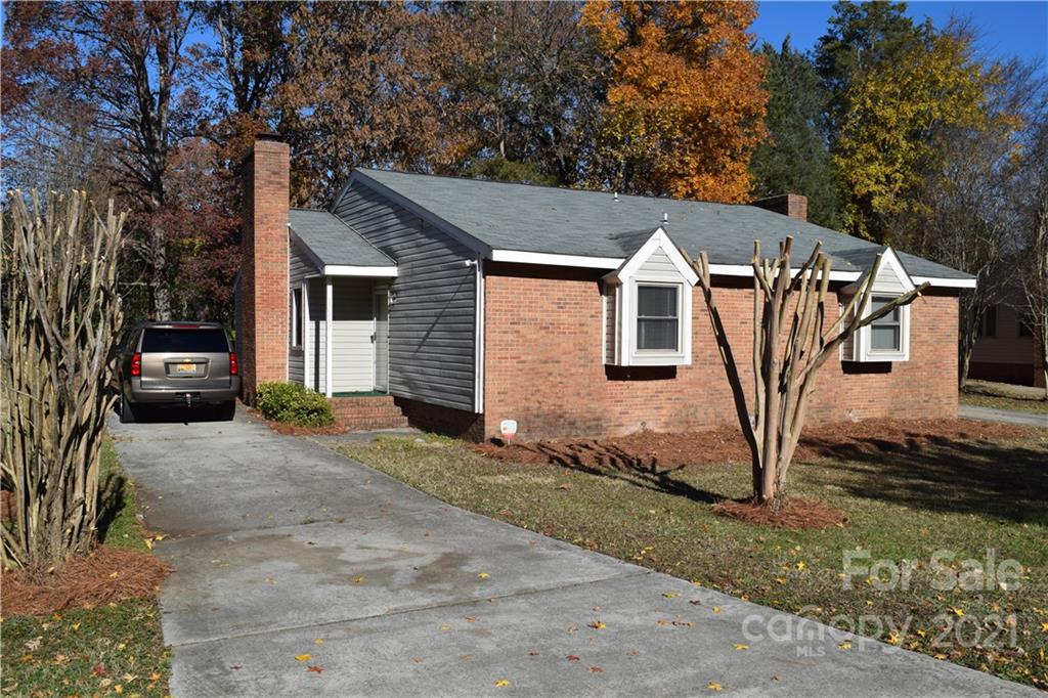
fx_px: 873
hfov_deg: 61.9
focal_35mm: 30
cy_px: 349
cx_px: 524
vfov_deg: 43.6
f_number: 10
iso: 200
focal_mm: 20
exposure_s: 1/400
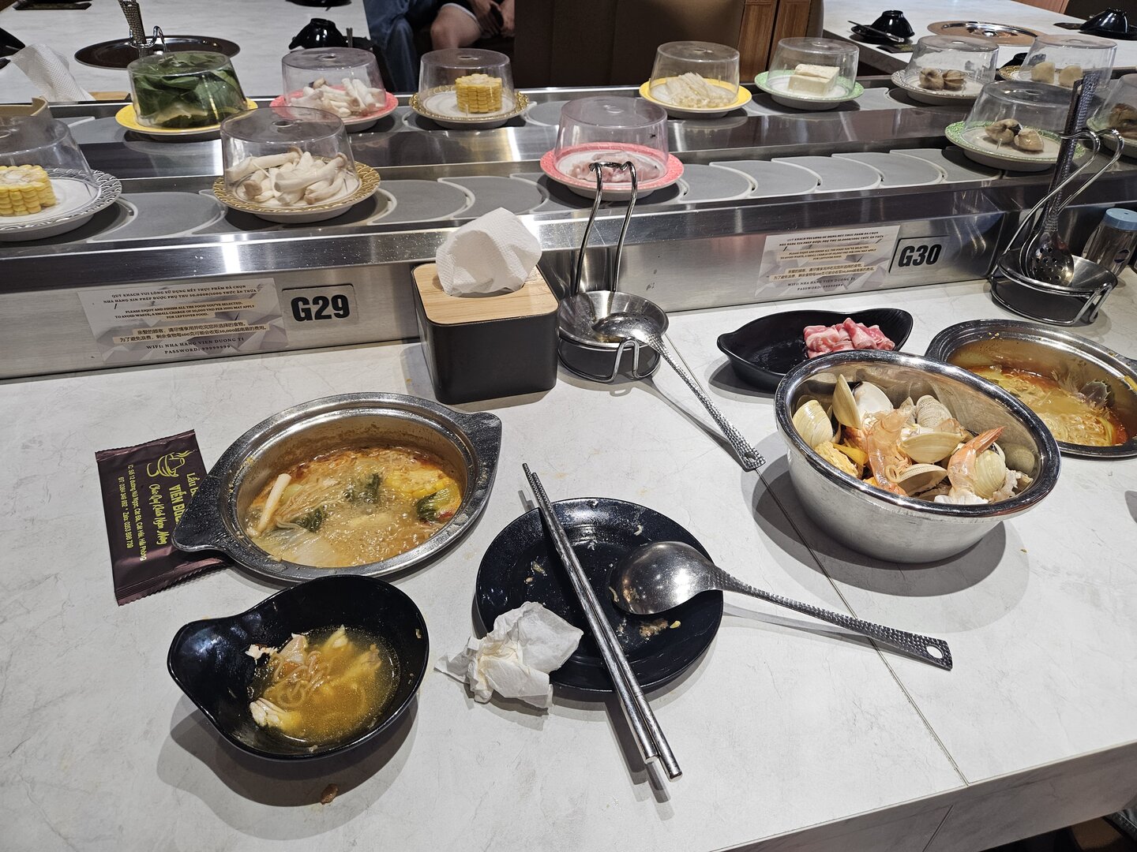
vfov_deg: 58.9
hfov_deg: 73.9
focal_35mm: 23
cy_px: 426
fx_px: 755
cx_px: 568
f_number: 1.8
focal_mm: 5.4
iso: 160
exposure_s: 1/180
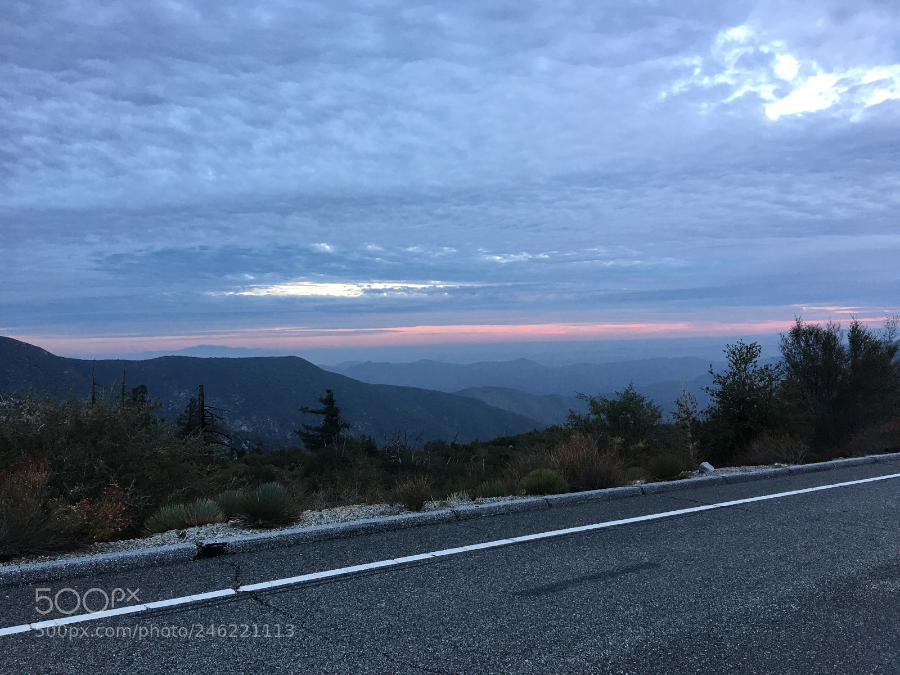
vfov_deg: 48.2
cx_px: 450
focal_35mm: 29
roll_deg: +2.1
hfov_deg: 61.7
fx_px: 754
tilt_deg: +0.4
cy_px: 338
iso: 40
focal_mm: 4.15
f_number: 2.2
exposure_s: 1/30
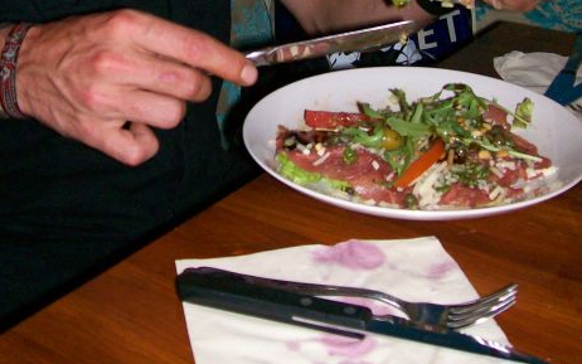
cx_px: 229
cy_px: -111
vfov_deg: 18.4
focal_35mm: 66
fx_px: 1047
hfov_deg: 31.0
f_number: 2.7
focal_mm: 6
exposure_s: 1/64
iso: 140
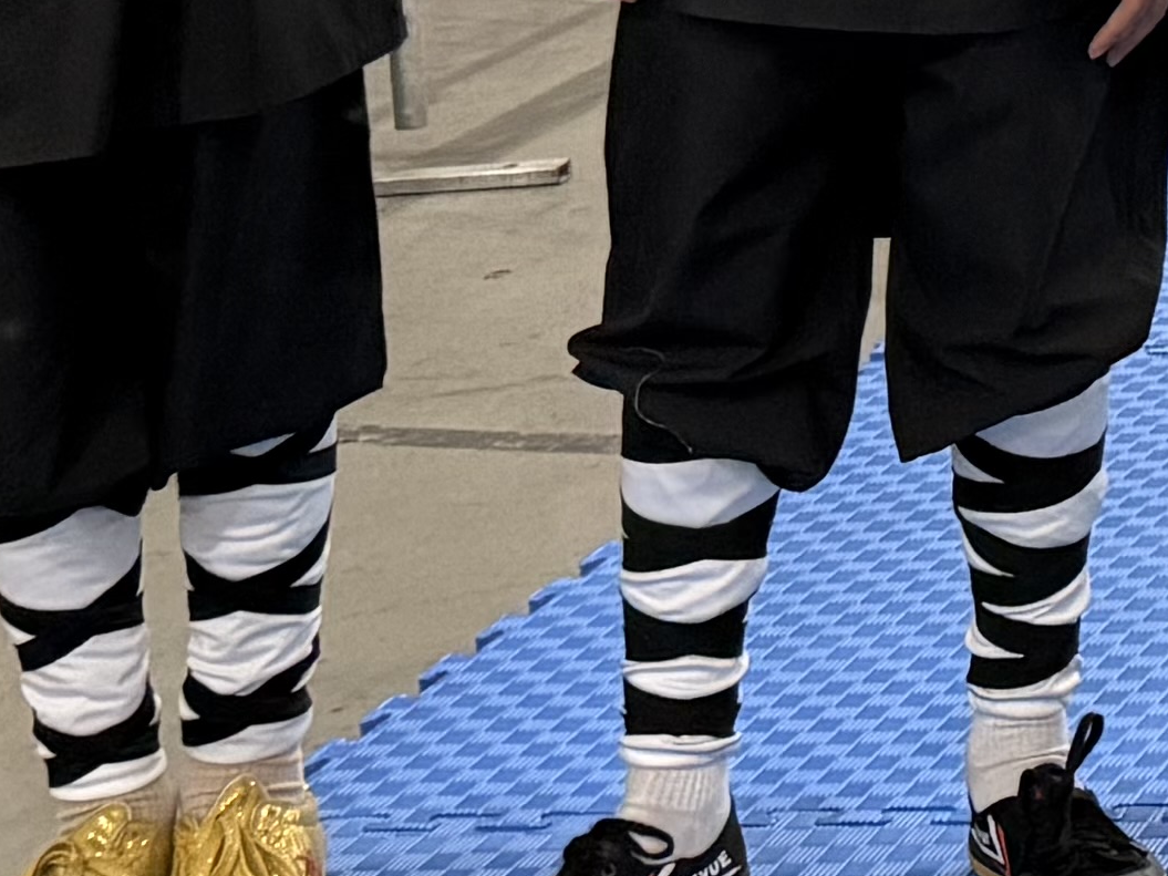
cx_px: 2297
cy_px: -935
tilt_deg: -0.2
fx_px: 4386
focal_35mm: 130
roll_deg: +1.6
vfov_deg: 10.4
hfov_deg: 13.2
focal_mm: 6.76
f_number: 1.78
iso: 500
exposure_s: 1/60
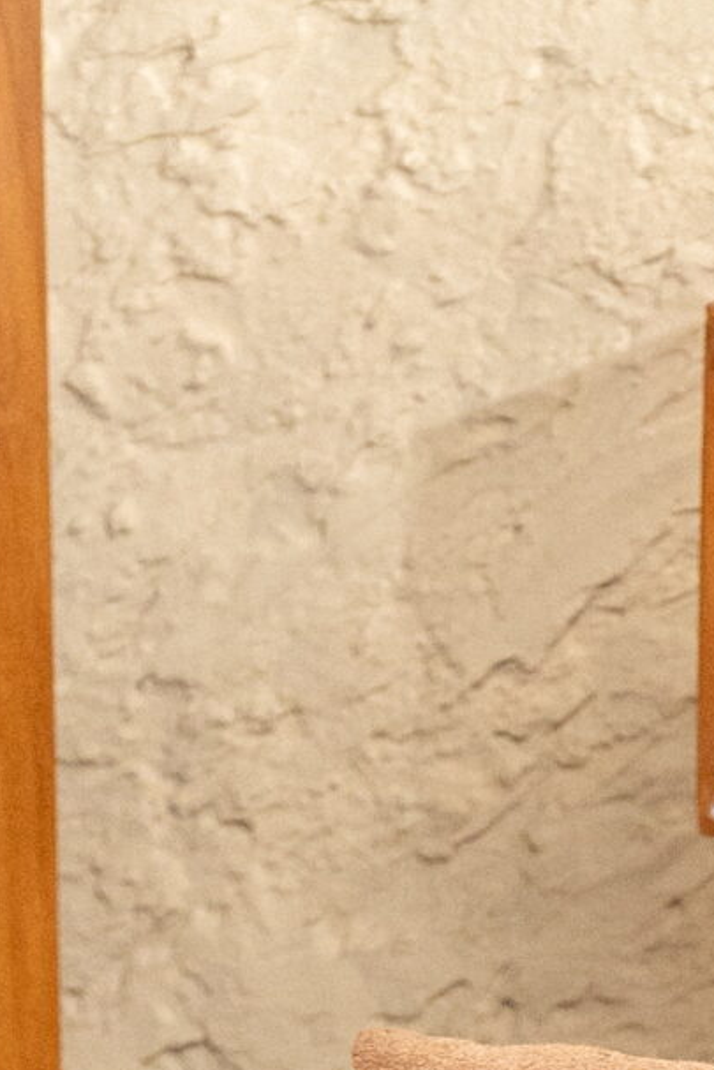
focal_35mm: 443
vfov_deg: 4.6
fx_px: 13171
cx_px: 891
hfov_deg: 3.1
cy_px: 2055
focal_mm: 70
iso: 3200
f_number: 5.6
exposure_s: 1/200
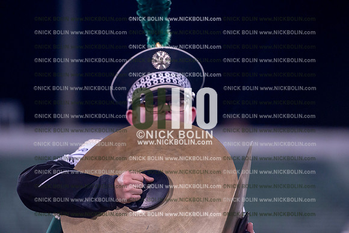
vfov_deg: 6.9
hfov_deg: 10.3
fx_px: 1939
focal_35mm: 200
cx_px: 174
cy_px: 116
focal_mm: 200
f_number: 2.8
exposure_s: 1/1250
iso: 2500
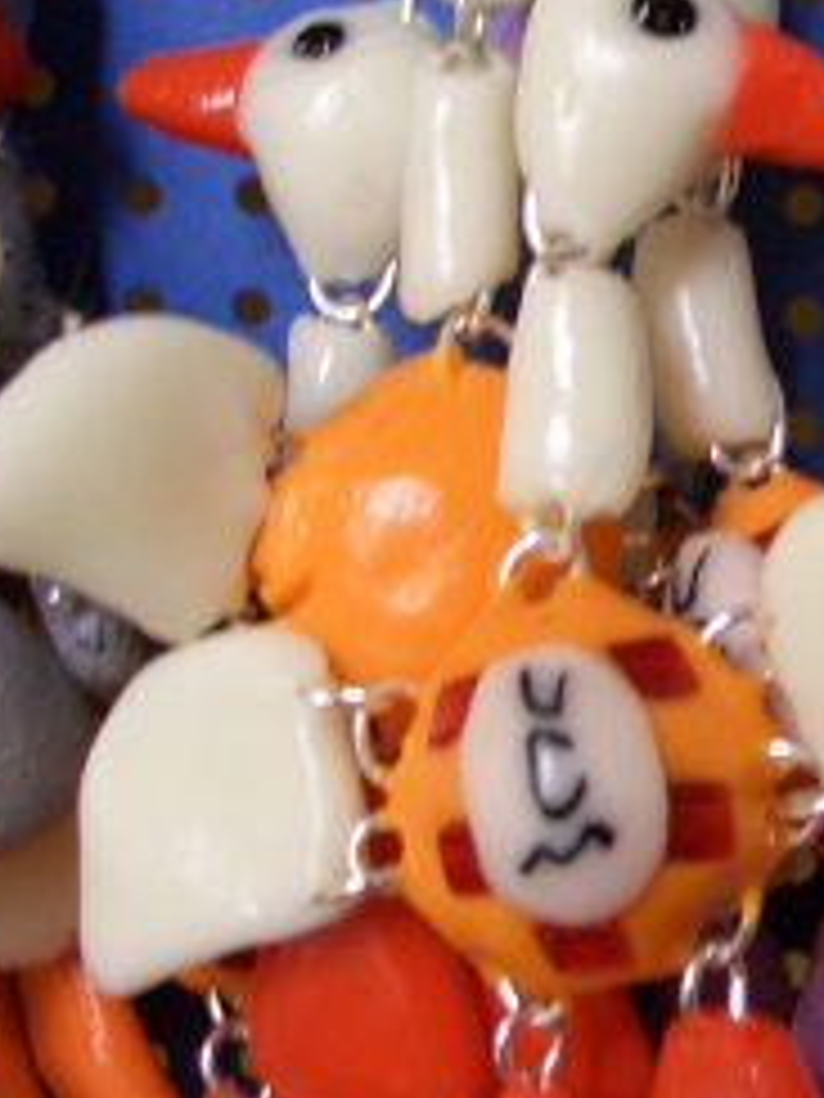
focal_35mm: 108
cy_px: 328
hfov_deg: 13.3
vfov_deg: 18.1
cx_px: 1013
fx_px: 3428
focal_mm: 7.1
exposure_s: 1/25
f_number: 2.8
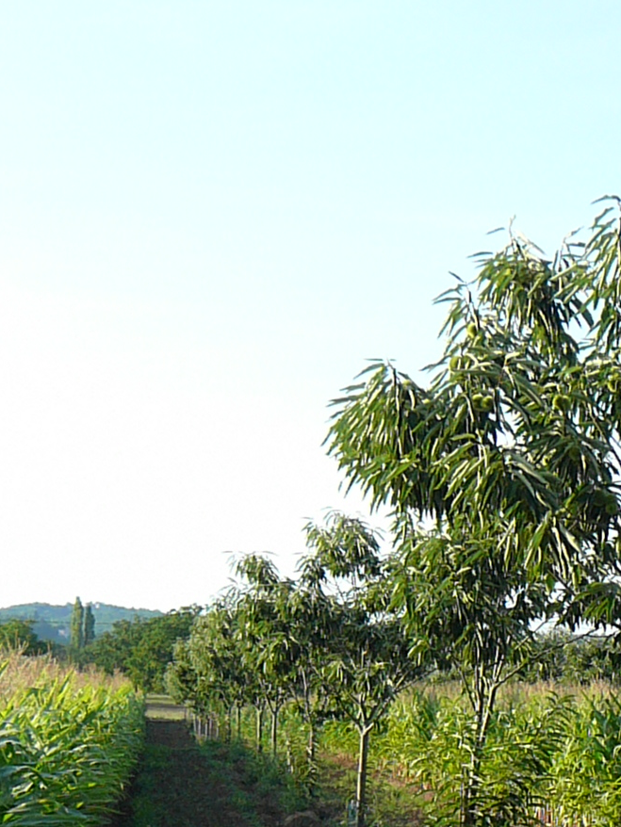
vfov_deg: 18.6
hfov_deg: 14.5
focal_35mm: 102
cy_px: 865
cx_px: 321
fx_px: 2439
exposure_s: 1/400
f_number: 2.8
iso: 80
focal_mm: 5.2
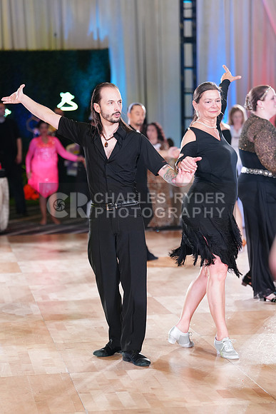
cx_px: 138
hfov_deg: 13.7
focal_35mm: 100
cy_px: 207
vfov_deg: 20.4
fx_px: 1149
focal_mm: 100
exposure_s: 1/250
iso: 1250
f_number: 2.8
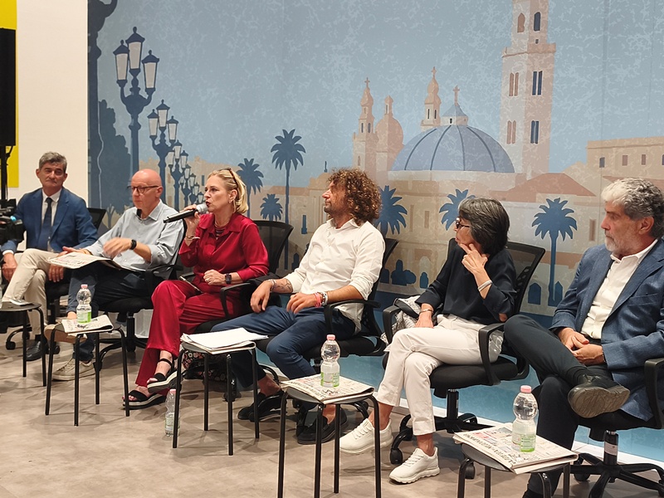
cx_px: 332
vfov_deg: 31.5
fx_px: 882
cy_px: 249
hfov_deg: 41.2
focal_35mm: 46
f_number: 1.7
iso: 320
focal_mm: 6.06
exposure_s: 1/50
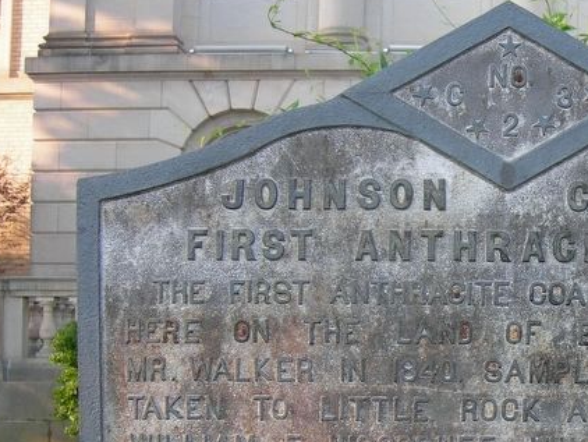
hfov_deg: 26.4
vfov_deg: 20.1
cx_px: 495
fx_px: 1224
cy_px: 378
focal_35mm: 72
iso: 50
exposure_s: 1/98.3
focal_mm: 7.8
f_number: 2.8
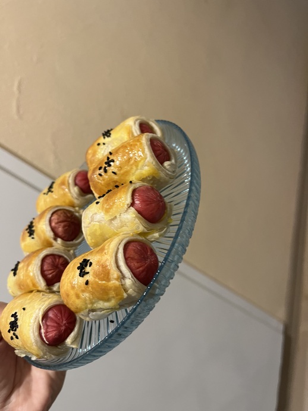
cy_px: 206
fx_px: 308
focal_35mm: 26
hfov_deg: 53.1
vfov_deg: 67.3
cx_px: 154
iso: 250
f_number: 1.6
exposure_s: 1/50
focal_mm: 5.1
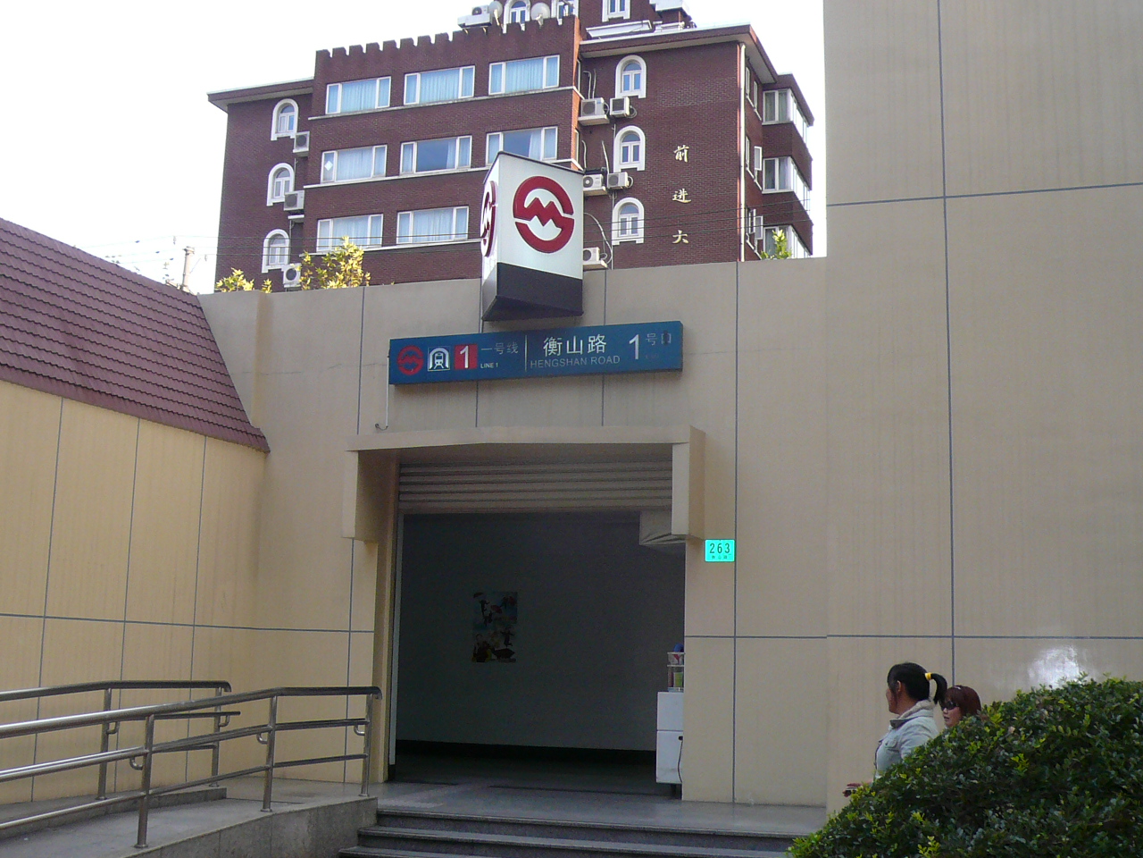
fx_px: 1453
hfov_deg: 42.9
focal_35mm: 44
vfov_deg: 32.9
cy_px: 429
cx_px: 572
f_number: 2.8
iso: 100
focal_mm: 4.7
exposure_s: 1/160
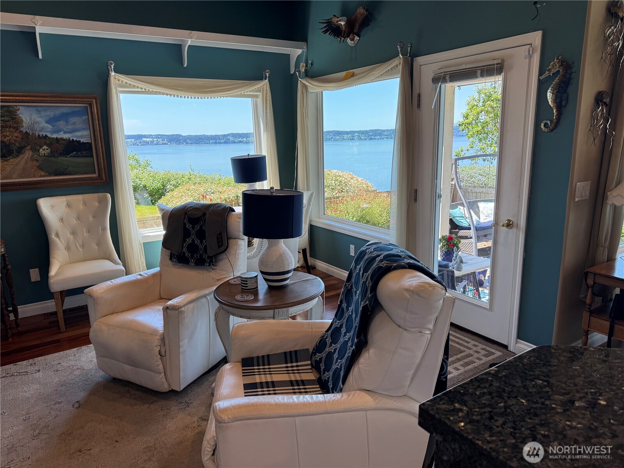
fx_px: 433
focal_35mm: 24
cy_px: 234
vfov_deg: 56.8
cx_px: 312
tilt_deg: -13.1
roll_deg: +1.7
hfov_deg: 71.6
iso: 80
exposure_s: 1/340
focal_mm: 6.76
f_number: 1.78
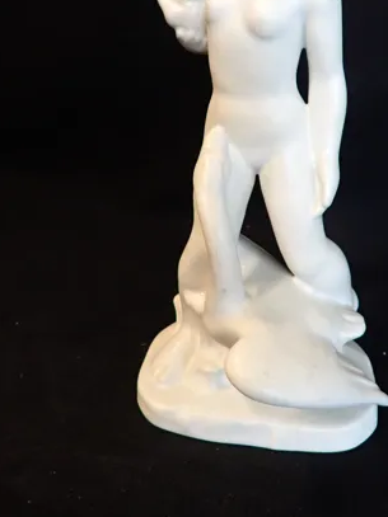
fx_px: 419
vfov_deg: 61.6
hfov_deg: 49.3
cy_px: 164
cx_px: 242
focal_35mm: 28
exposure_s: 1/30
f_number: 2
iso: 320
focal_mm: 3.33
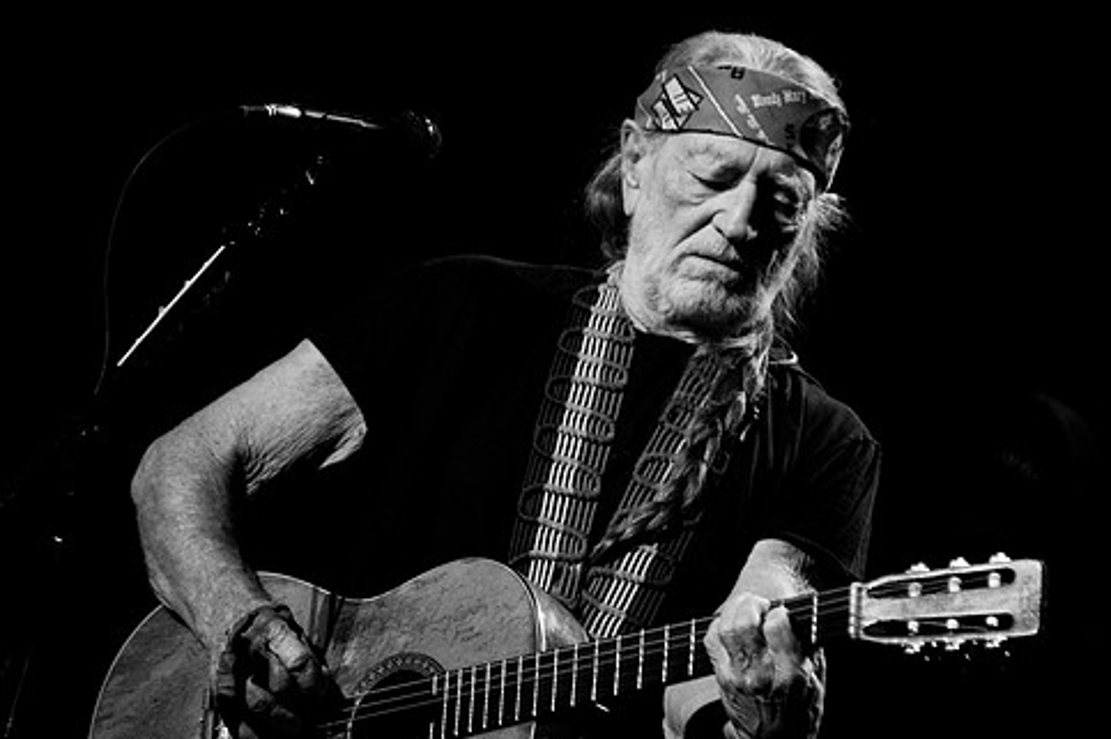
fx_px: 11099
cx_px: 630
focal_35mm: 360
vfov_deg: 3.8
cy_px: 406
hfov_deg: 5.7
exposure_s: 1/200
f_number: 3.2
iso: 800
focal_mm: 200
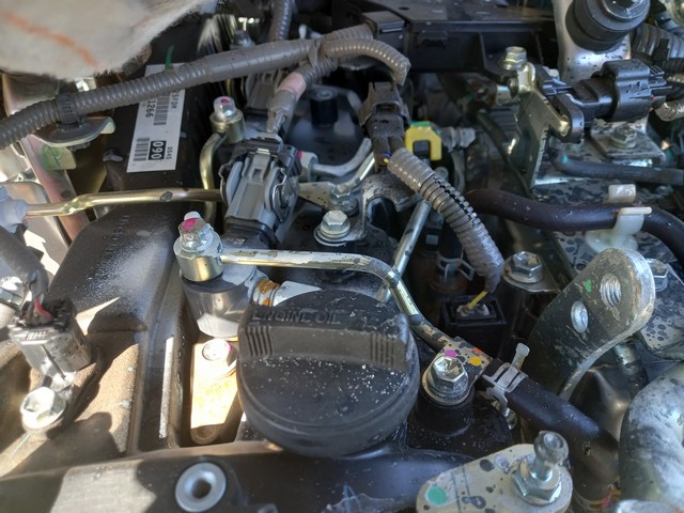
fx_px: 494
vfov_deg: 54.9
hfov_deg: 69.4
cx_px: 342
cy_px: 256
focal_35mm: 25
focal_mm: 4.6
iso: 80
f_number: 2
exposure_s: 1/60
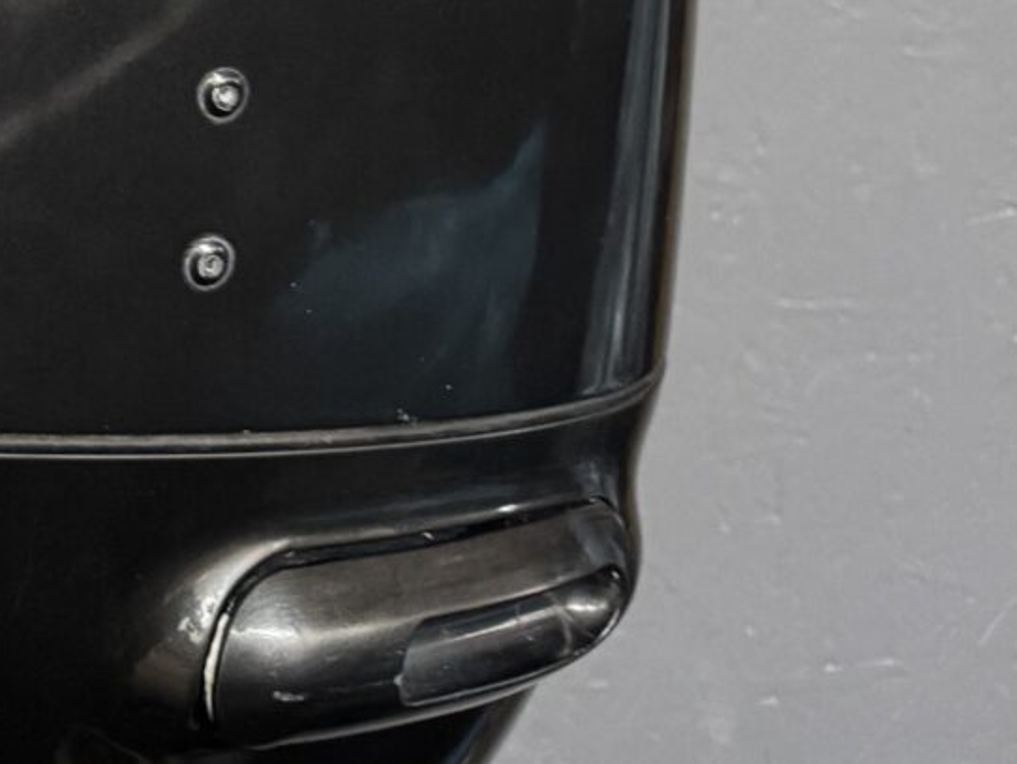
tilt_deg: -6.2
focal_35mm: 85
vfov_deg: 15.5
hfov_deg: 19.2
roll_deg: -0.7
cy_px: -501
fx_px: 2498
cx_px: -642
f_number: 1.78
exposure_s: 1/50
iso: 320
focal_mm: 6.76
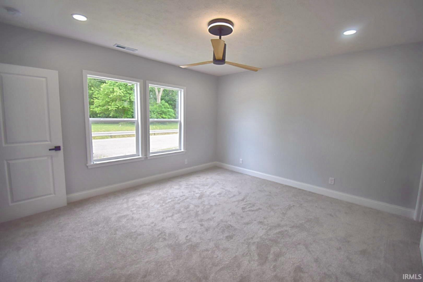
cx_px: 212
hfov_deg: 100.4
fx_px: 176
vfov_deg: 77.3
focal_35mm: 15
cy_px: 141
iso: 200
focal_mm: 10
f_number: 4.5
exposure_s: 1/125
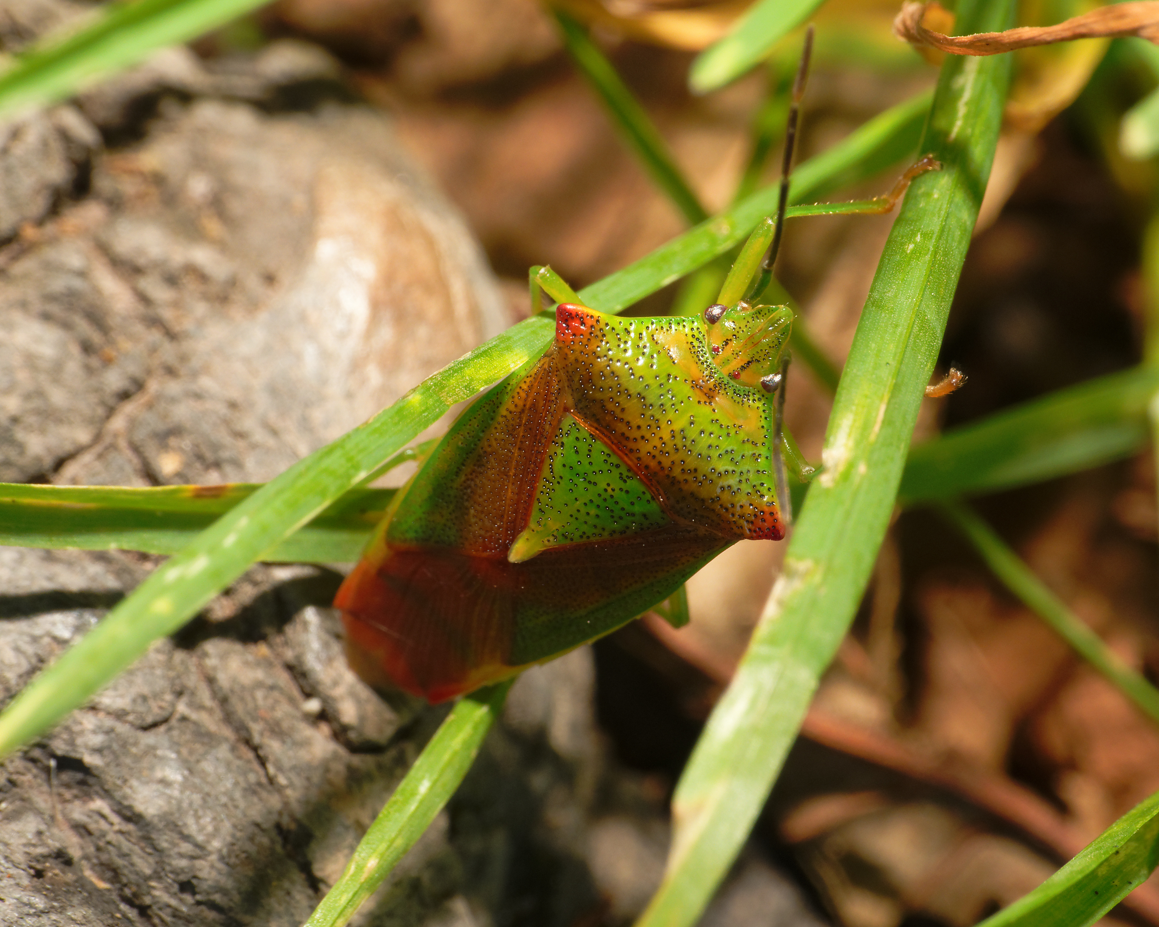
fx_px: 5042
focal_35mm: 147
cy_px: 470
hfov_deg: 13.1
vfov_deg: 10.5
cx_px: 646
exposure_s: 1/100
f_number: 7.1
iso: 100
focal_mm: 28.9
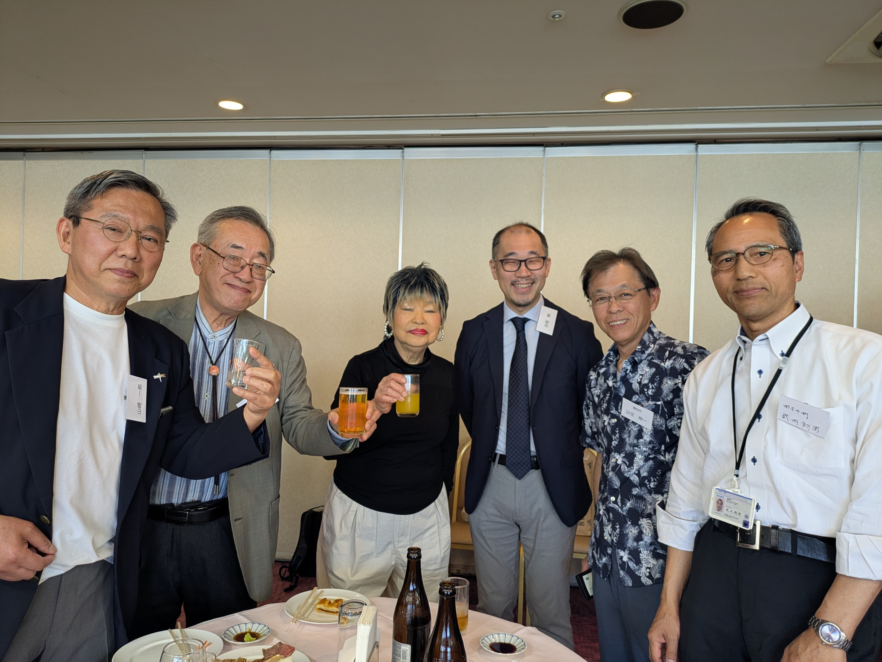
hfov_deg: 69.4
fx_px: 637
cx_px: 441
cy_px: 331
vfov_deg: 54.9
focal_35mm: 25
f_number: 1.89
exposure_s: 1/50
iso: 93
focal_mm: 5.43
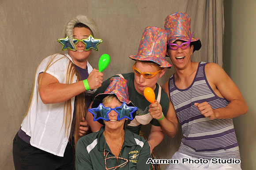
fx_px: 426
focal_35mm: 60
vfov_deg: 22.6
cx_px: 128
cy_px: 85
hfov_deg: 33.4
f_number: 6.3
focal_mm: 40
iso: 200
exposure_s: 1/125
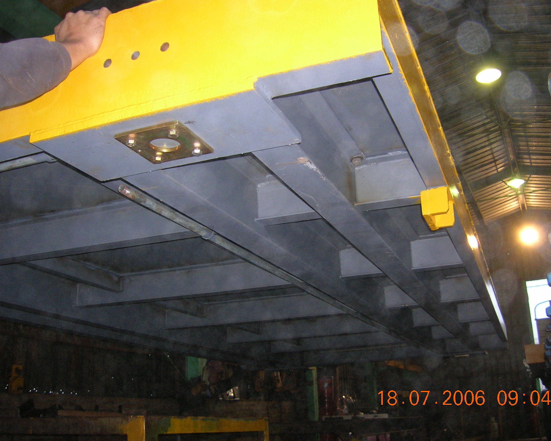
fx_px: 587
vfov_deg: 41.2
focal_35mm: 36
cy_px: 221
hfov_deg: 50.3
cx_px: 290
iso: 104
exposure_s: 1/60.1
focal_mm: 5.7
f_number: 2.9
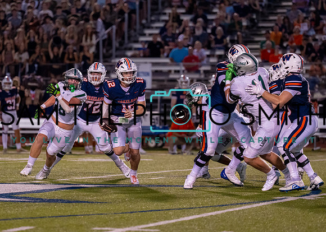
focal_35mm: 255
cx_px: 125
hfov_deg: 7.9
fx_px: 2363
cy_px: 122
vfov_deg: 5.6
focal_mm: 167
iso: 3200
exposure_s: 1/1000
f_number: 2.8
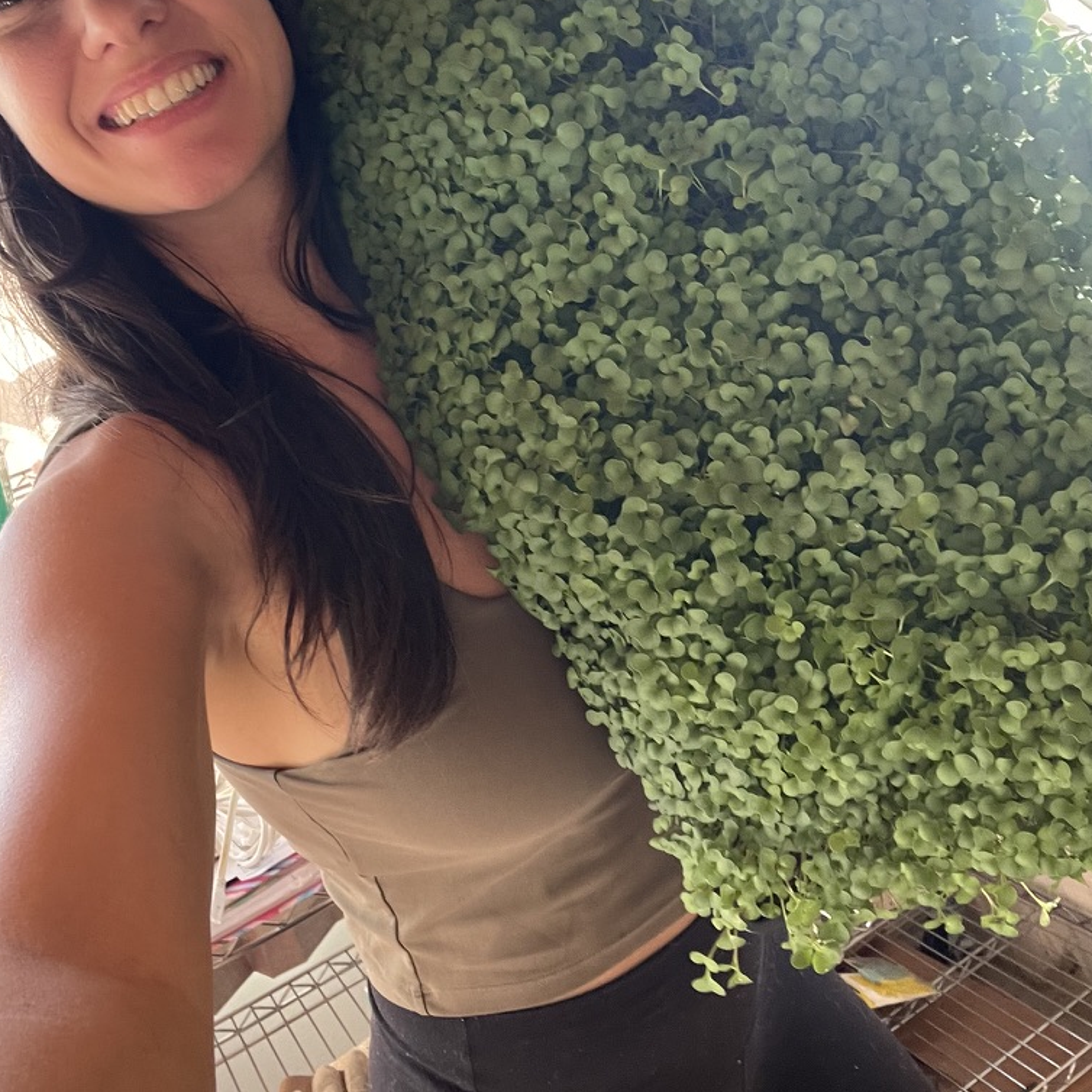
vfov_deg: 45.6
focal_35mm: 36
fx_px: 1285
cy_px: 397
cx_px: 539
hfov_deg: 46.0
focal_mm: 2.71
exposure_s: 1/60
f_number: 2.2
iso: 160
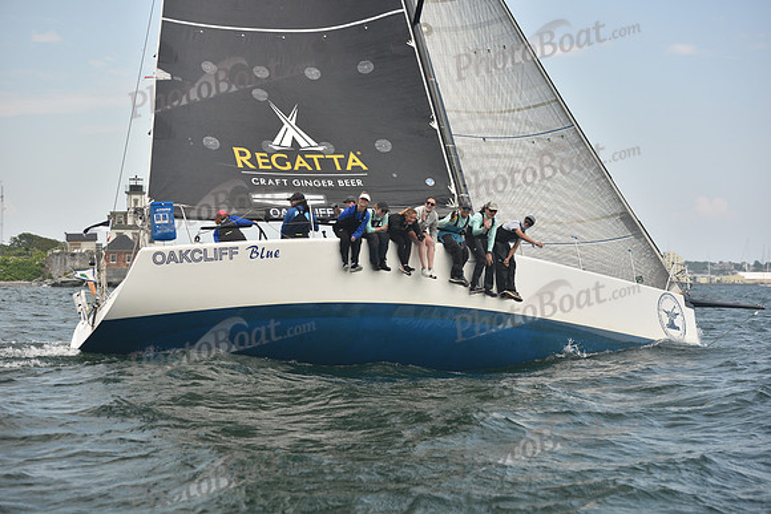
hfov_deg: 28.8
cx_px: 386
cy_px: 257
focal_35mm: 70
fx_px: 1499
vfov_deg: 19.5
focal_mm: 70
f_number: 4
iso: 250
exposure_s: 1/500
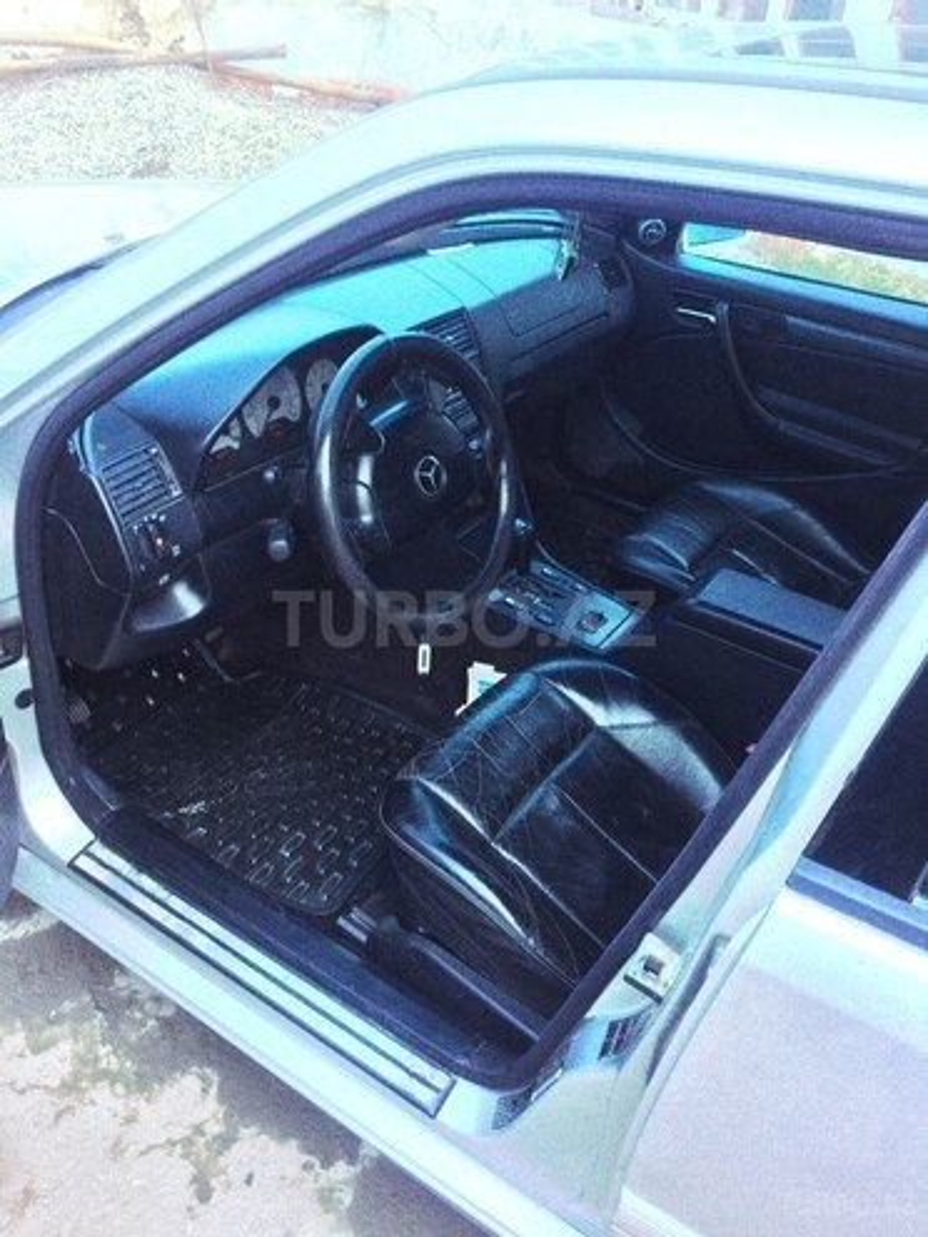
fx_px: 1037
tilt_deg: -36.6
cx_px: 464
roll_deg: -8.2
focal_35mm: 29
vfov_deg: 61.7
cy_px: 618
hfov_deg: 48.2
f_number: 2.2
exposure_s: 1/50
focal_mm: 4.15
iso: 40
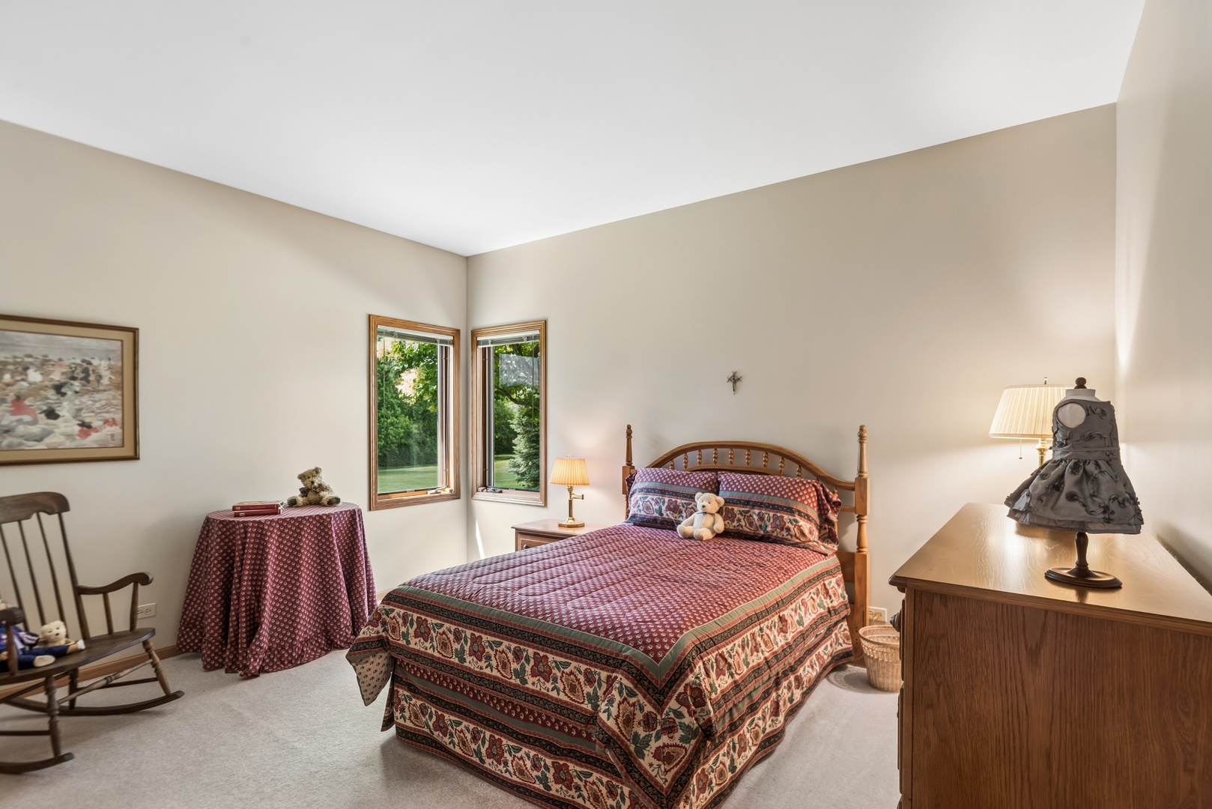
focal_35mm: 17
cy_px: 404
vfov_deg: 70.5
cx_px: 606
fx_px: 573
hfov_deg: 93.3
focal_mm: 17
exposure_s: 1/3.33
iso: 200
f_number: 8
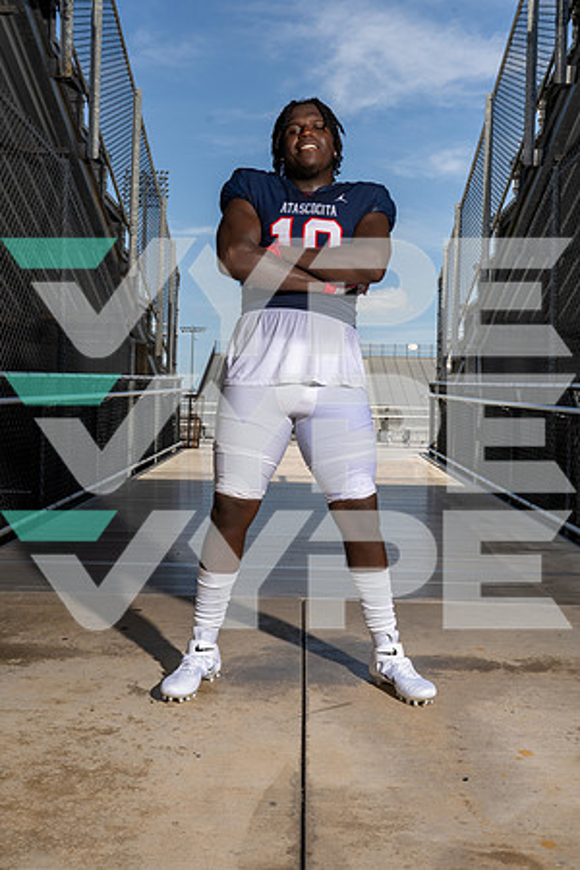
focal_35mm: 33
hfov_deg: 40.0
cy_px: 435
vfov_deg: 57.2
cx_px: 290
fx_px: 797
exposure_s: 1/250
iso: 160
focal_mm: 33
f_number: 10
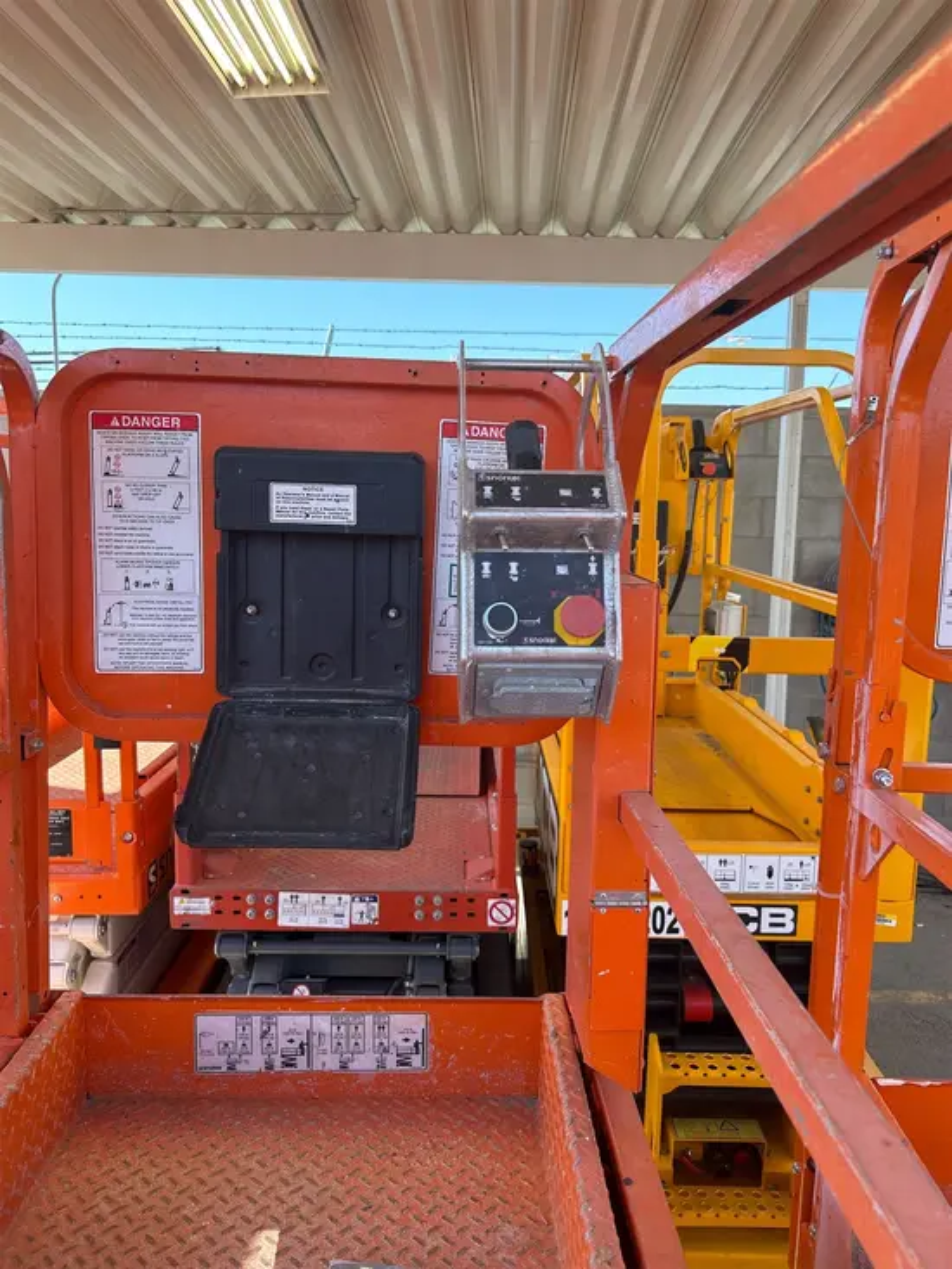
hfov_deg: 53.1
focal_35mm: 26
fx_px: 953
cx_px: 476
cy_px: 634
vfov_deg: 67.3
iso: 50
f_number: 1.5
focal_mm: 5.7
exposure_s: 1/526
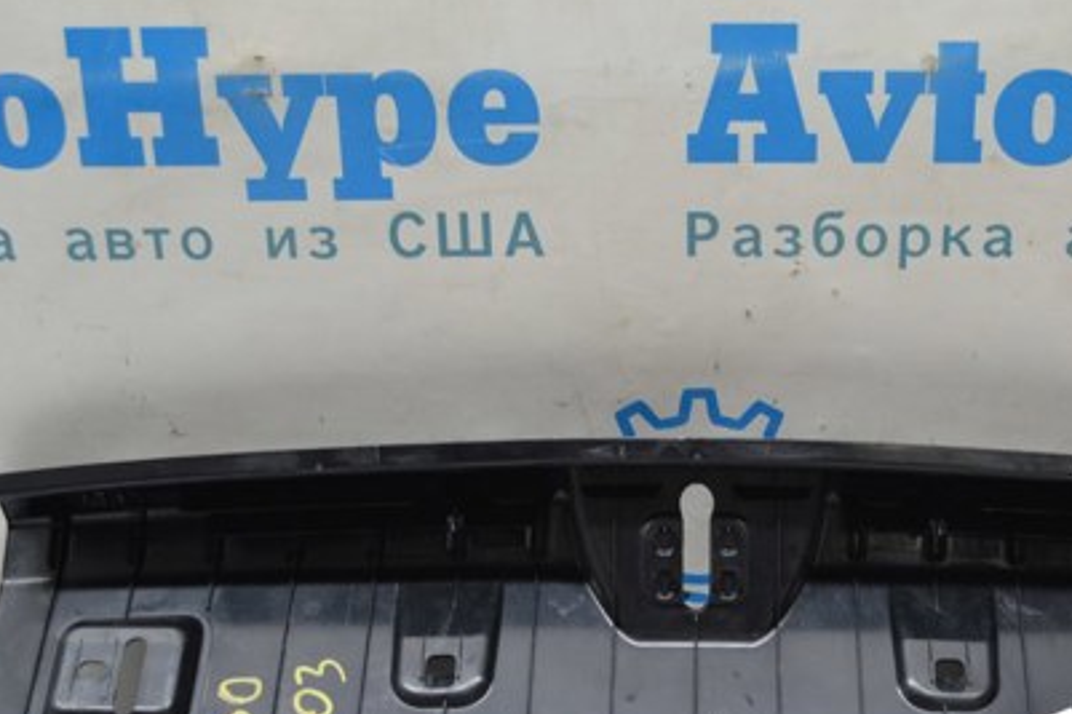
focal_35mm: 67
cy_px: 425
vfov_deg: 20.3
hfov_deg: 29.9
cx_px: 703
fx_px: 1994
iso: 500
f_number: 4.5
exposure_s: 1/60
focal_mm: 28
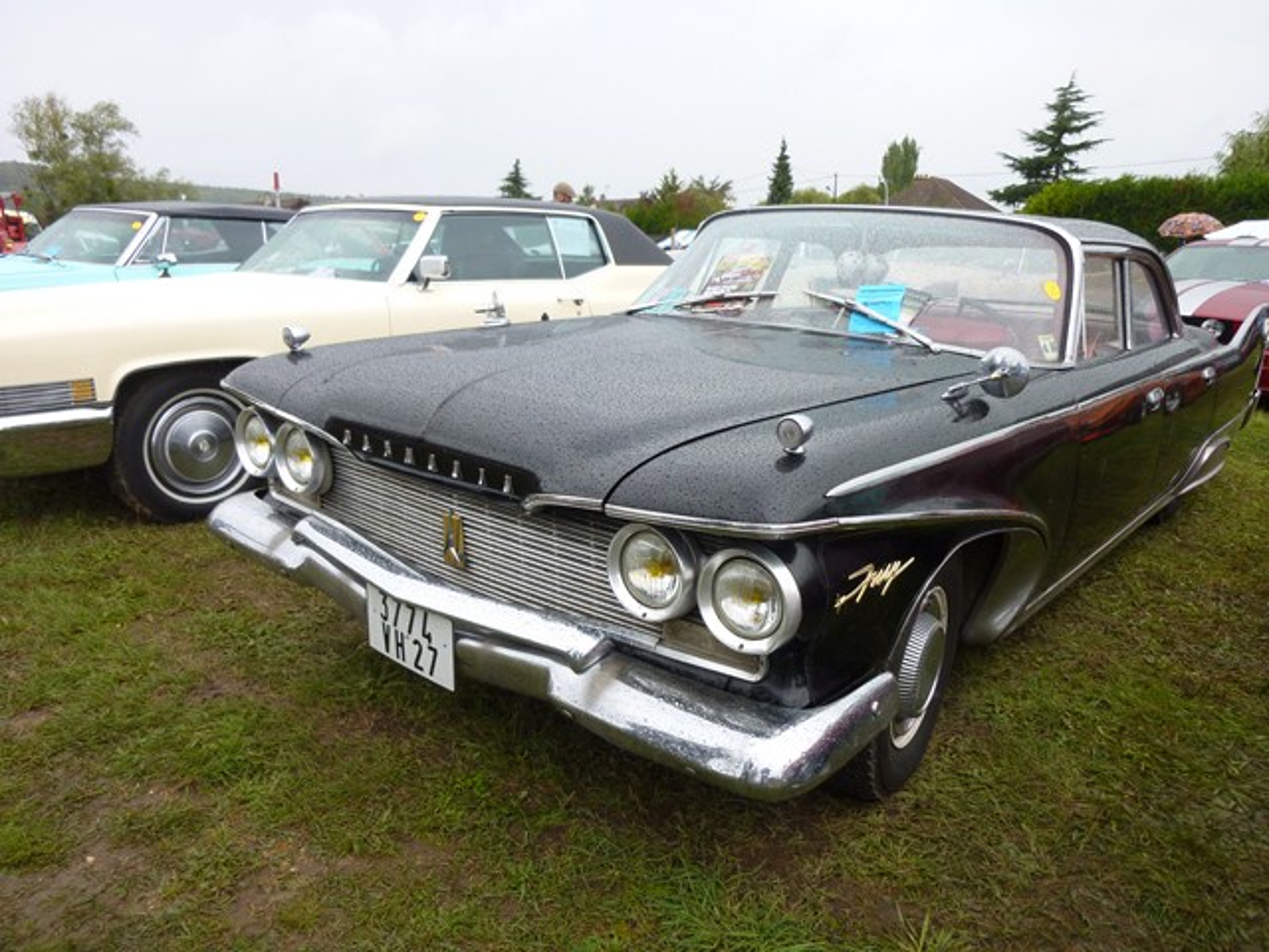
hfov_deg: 69.4
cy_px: 476
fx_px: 916
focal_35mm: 25
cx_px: 634
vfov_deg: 54.9
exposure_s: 1/200
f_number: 3.3
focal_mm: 4.5
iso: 80
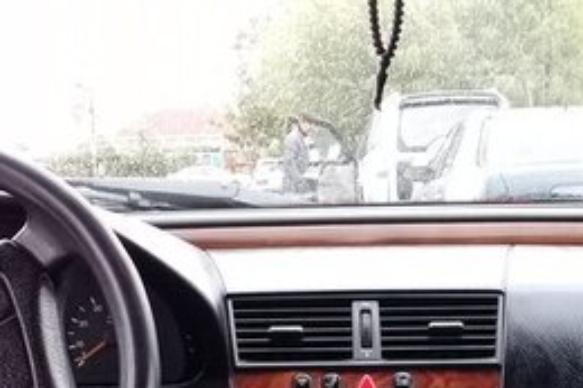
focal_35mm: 82
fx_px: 1327
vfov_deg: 15.7
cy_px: 528
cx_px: 323
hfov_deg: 24.8
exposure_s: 1/33
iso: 100
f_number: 2.2
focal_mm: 3.3
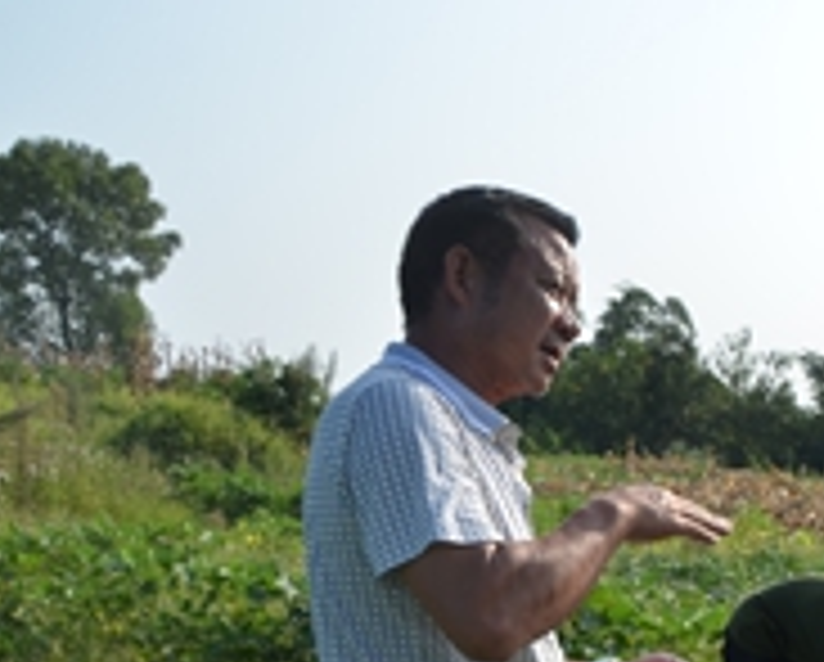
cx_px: 1112
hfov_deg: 23.7
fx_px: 1685
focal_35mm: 69
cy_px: 741
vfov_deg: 21.0
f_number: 8
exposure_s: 1/250
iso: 125
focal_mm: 18
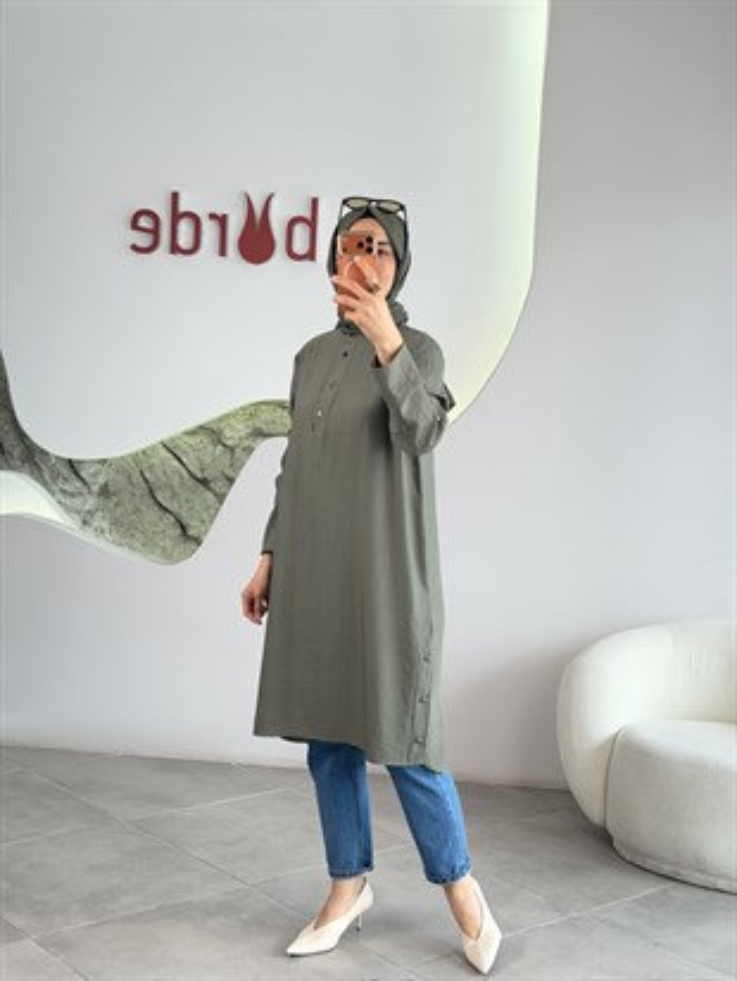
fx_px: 1362
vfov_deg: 39.6
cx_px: 368
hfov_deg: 30.3
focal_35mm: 48
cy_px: 490
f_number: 1.78
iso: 50
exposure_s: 1/121
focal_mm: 6.76
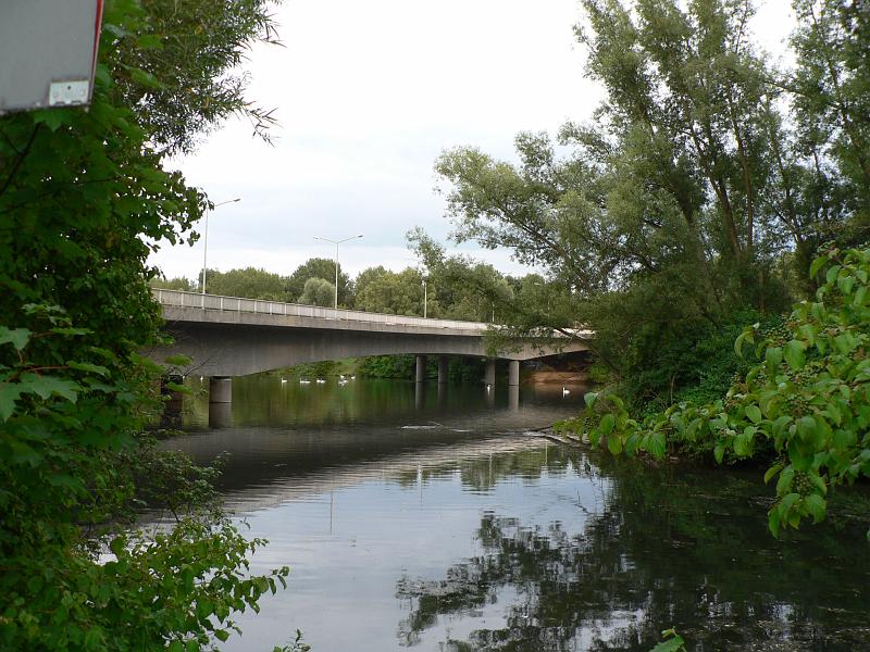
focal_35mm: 36
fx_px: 905
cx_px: 435
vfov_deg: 39.7
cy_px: 326
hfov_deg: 51.4
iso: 80
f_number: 2.8
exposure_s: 1/60
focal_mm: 6
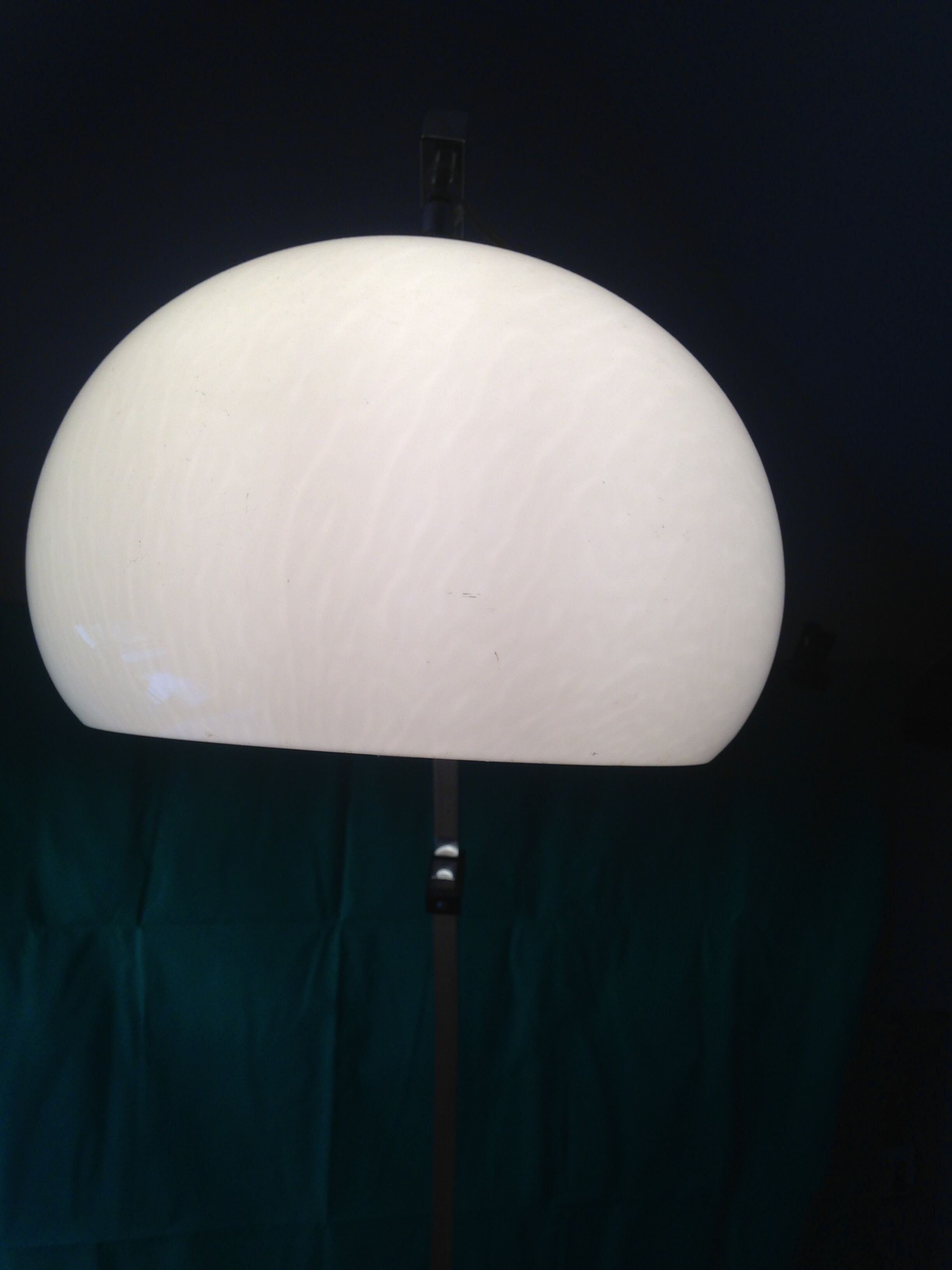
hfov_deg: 42.9
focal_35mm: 33
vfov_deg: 55.4
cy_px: 635
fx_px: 1210
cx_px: 476
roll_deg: -3.6
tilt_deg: -1.2
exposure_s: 1/60
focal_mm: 4.12
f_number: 2.4
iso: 50
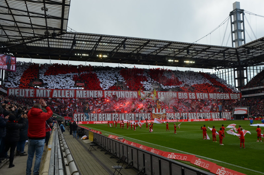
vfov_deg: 41.5
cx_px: 132
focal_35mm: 32
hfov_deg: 59.6
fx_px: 231
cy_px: 88
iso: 200
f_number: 8
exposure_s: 1/250
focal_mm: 21
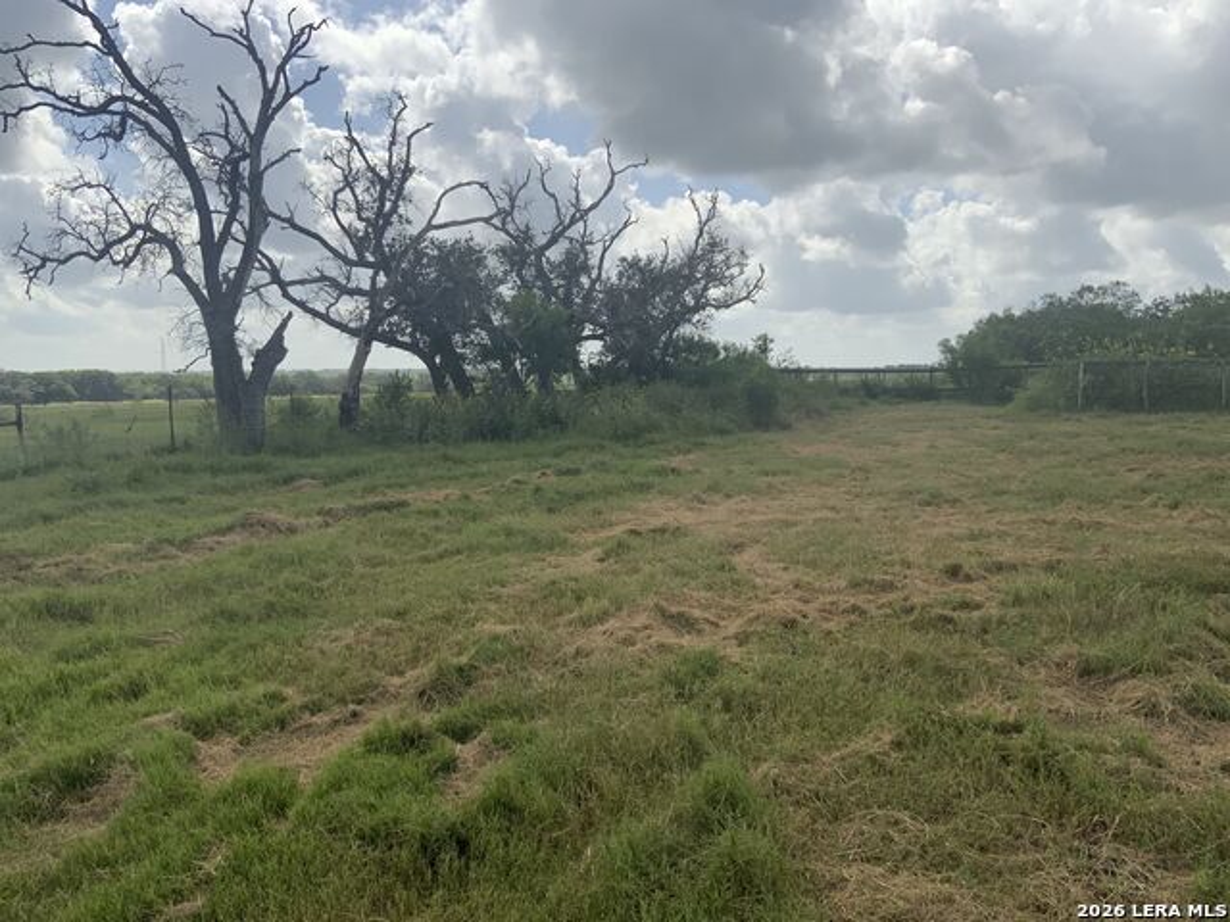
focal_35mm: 29
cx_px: 615
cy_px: 461
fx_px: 1030
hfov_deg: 61.7
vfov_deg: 48.2
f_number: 1.8
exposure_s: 1/2959
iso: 20
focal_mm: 3
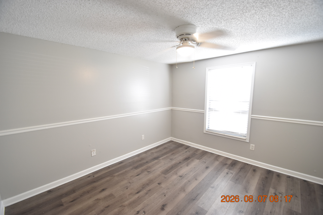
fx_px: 135
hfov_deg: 100.4
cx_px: 162
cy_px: 108
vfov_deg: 77.3
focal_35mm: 15
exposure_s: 1/30
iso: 800
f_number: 3.5
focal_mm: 10
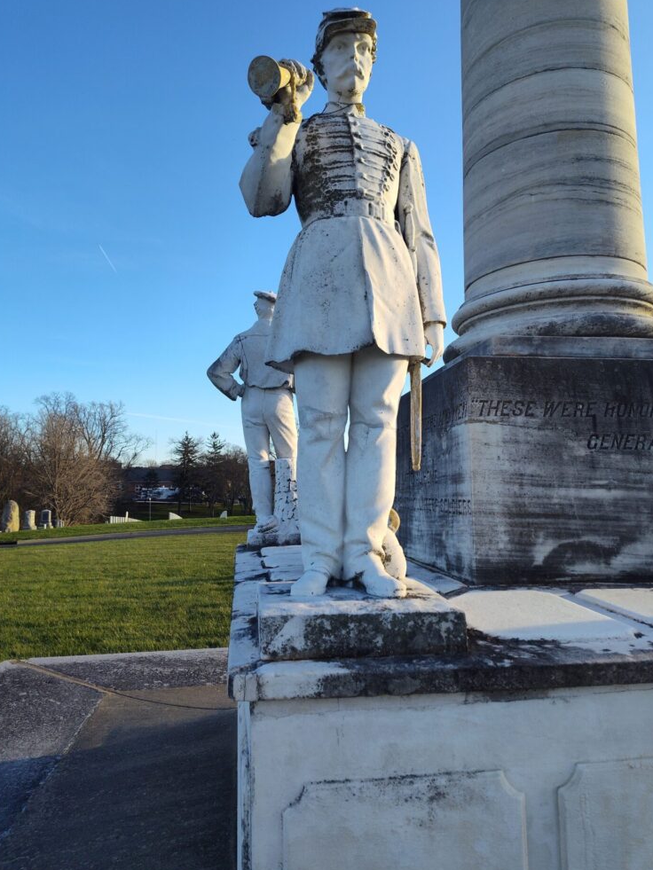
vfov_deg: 71.6
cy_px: 427
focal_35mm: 24
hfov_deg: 56.8
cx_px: 330
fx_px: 604
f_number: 1.8
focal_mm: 5.56
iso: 100
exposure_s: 1/513
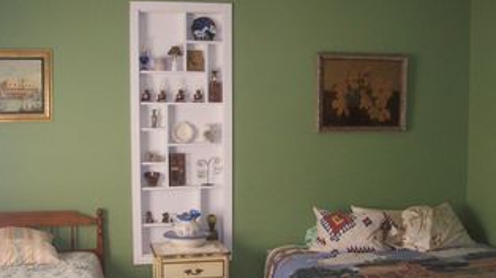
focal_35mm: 46
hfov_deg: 44.6
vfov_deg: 25.7
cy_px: 188
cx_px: 229
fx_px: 604
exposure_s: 1/64
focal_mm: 6
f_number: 2.7
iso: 200
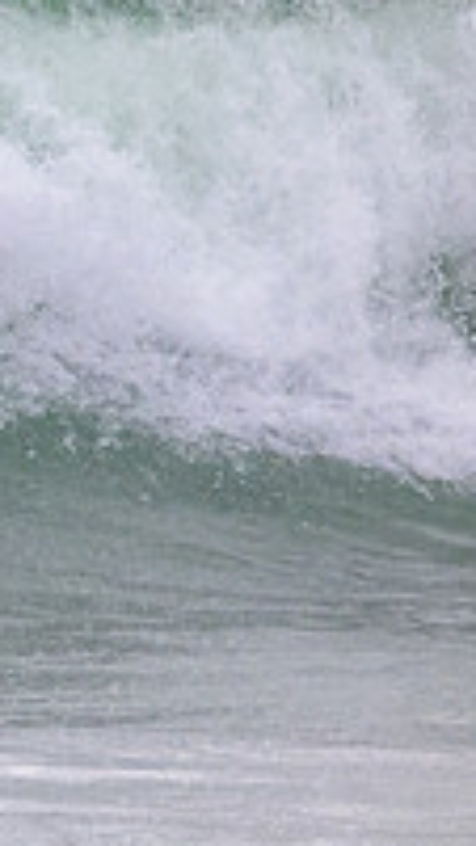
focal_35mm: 2422
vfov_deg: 0.9
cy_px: 208
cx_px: -712
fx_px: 54369
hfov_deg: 0.5
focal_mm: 800
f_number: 11
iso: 3200
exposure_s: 1/2000
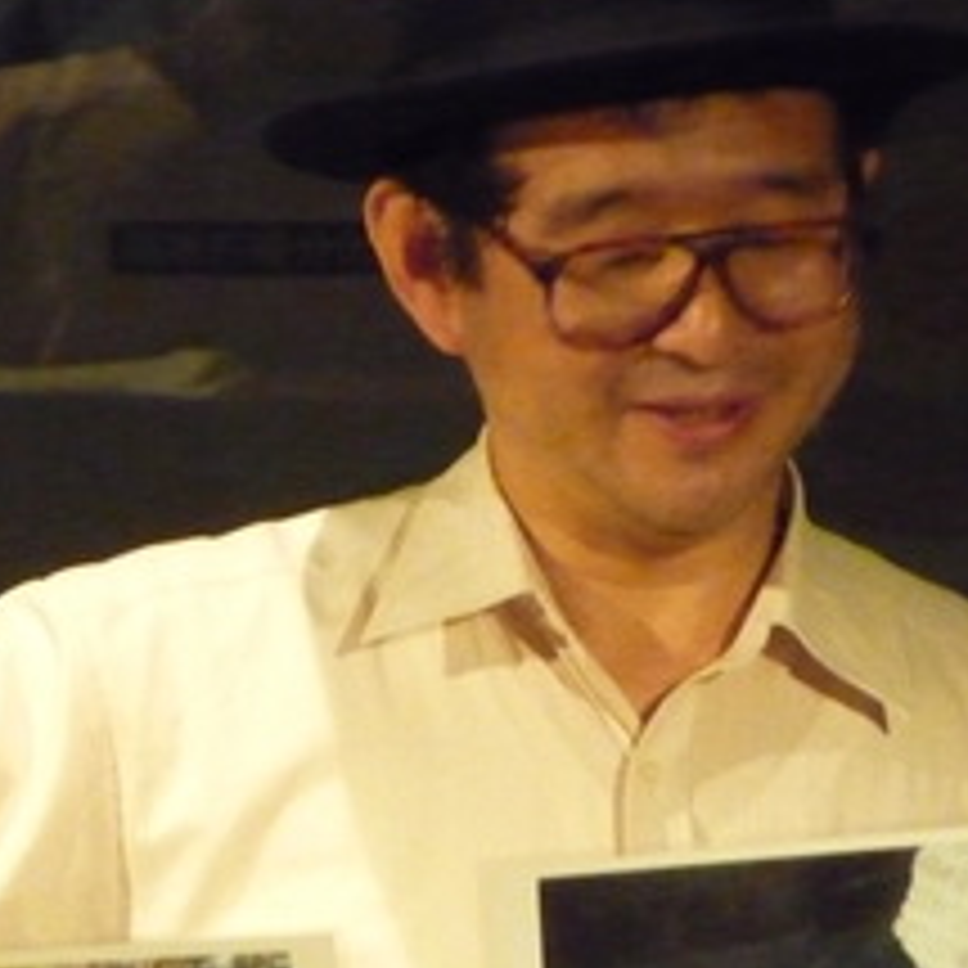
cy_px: 320
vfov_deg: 2.8
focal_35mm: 623
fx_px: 19710
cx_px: 513
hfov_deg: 2.8
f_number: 4.9
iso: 1600
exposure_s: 1/40
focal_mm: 47
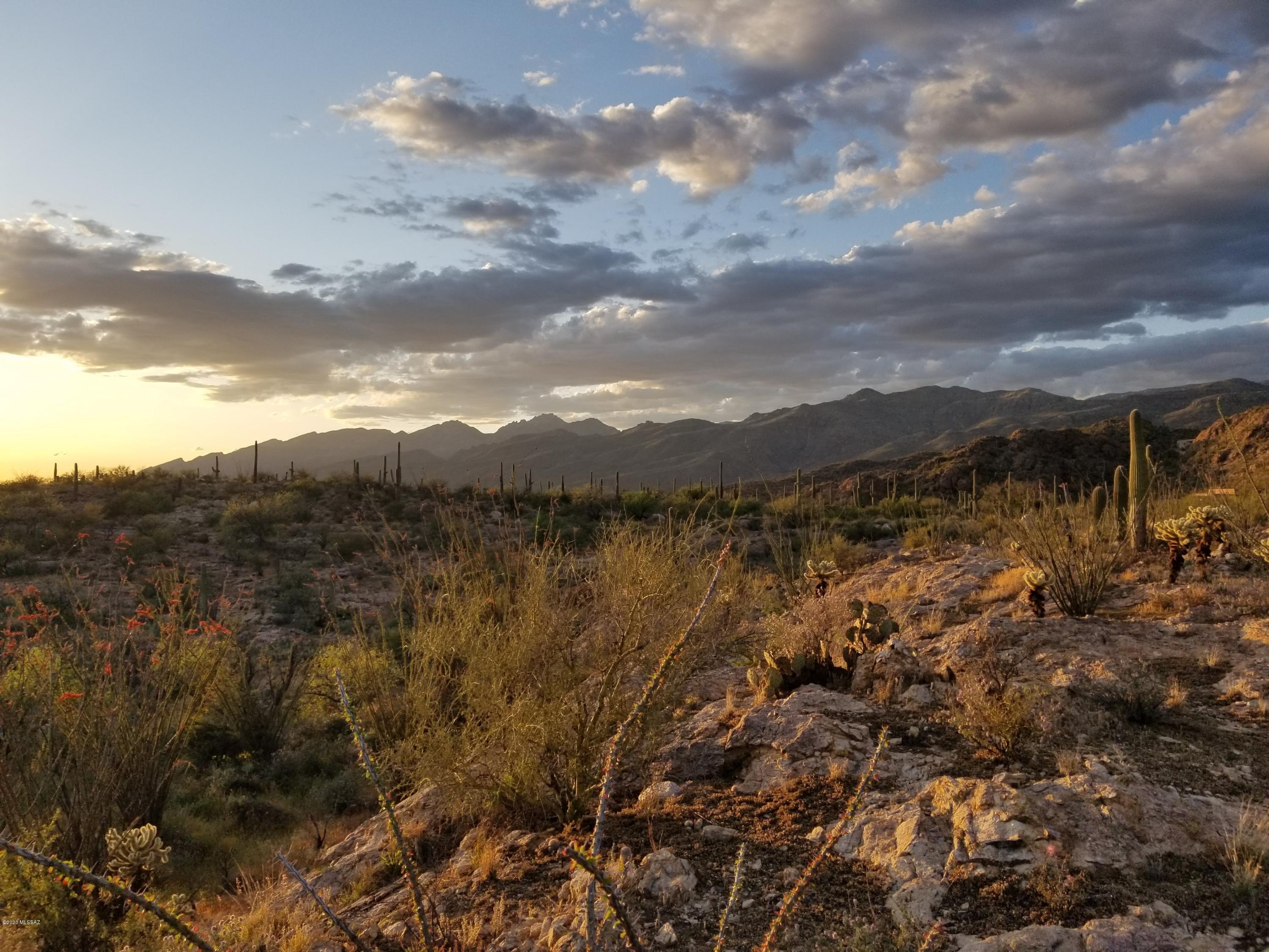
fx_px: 953
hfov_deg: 67.3
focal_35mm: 26
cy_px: 476
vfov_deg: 53.1
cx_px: 634
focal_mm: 4.25
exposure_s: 1/1144
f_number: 1.7
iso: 50
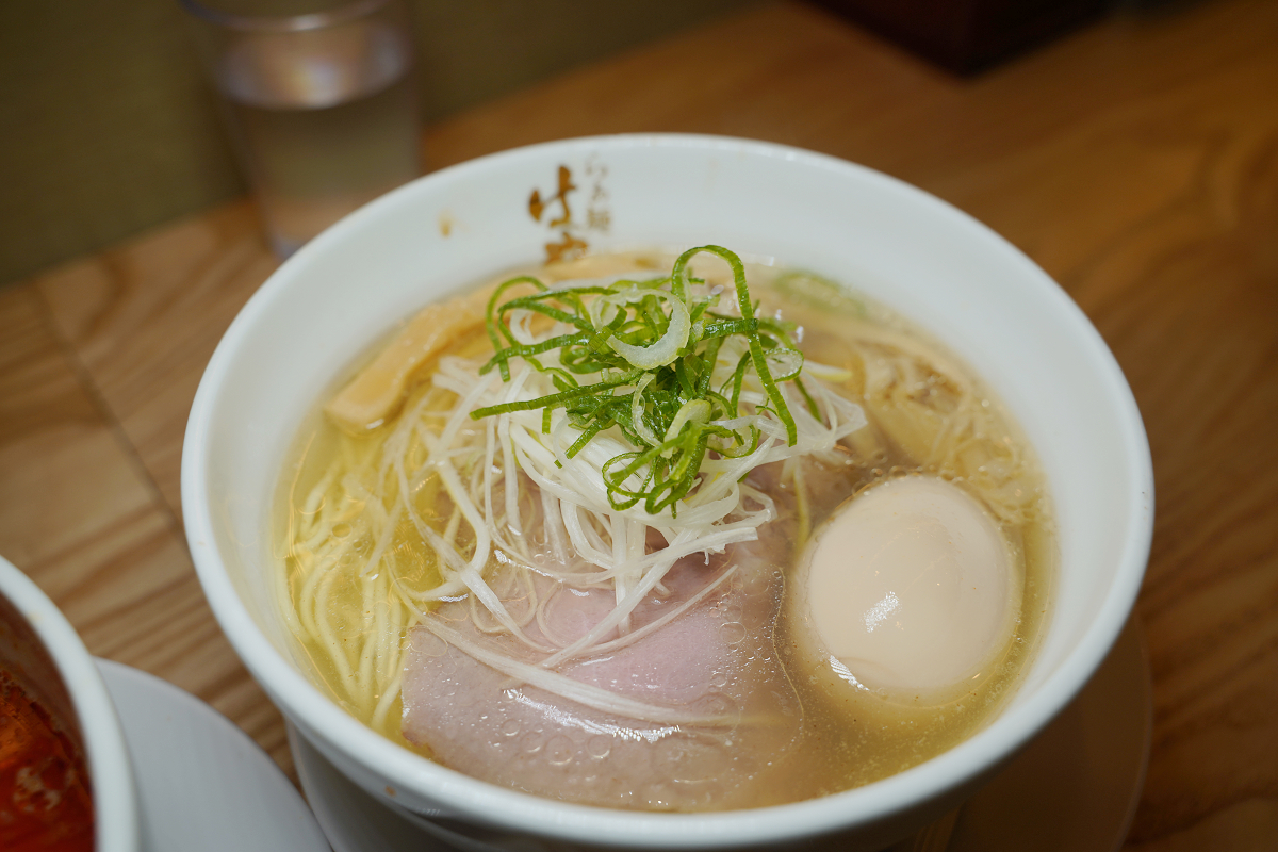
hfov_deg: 61.9
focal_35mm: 30
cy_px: 426
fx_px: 1065
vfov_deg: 43.6
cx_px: 639
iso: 100
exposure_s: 1/100
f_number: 5
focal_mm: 30
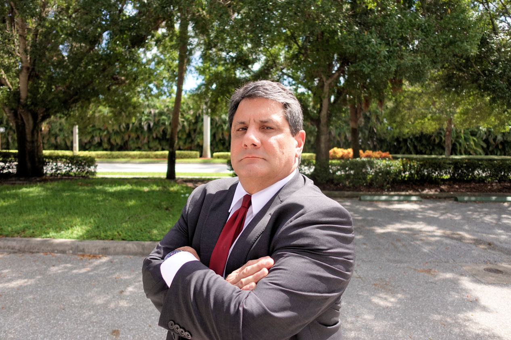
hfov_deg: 73.7
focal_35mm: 24
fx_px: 341
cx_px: 256
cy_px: 170
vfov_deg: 53.1
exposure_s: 1/160
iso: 125
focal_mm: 9.4
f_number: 1.8
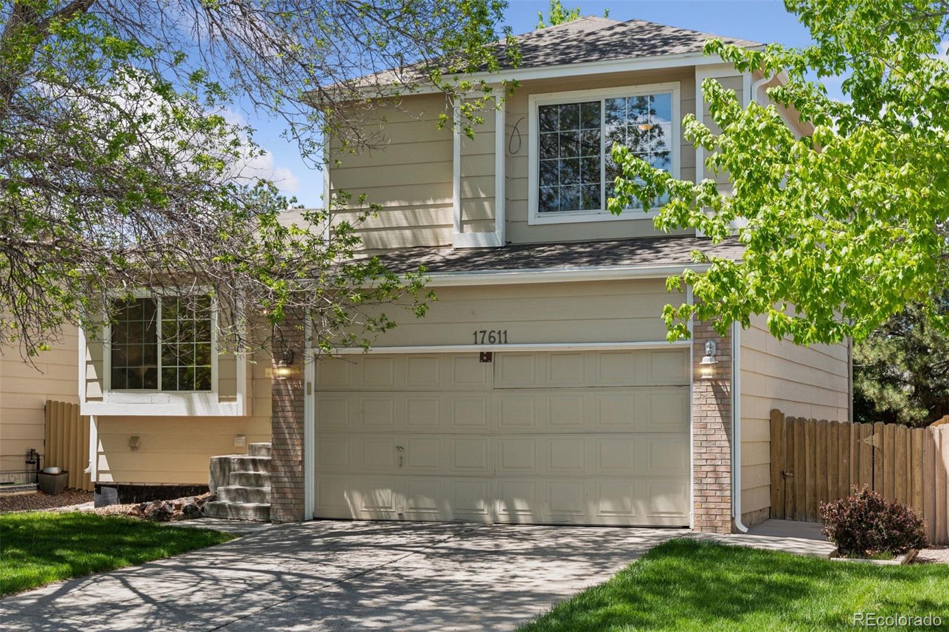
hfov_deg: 36.9
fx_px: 1423
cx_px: 474
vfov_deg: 25.0
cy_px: 316
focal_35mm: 54
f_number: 8
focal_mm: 54
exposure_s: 1/400
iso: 400
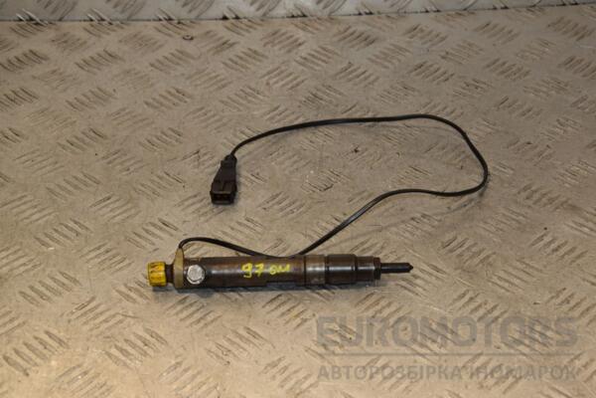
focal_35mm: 78
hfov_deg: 26.0
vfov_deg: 17.5
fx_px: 1291
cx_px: 298
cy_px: 199
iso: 800
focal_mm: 52
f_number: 8
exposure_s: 1/200
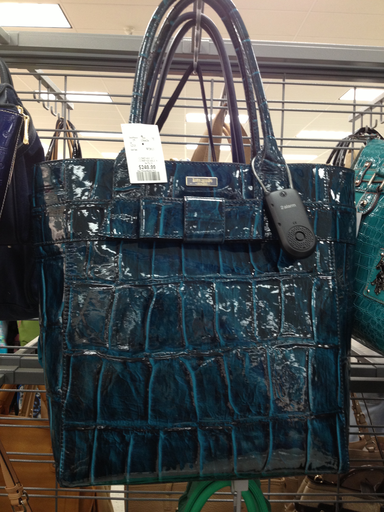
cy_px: 256
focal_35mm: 35
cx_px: 192
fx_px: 518
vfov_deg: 52.6
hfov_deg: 40.7
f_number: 2.4
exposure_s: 1/20
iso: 100
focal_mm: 4.28
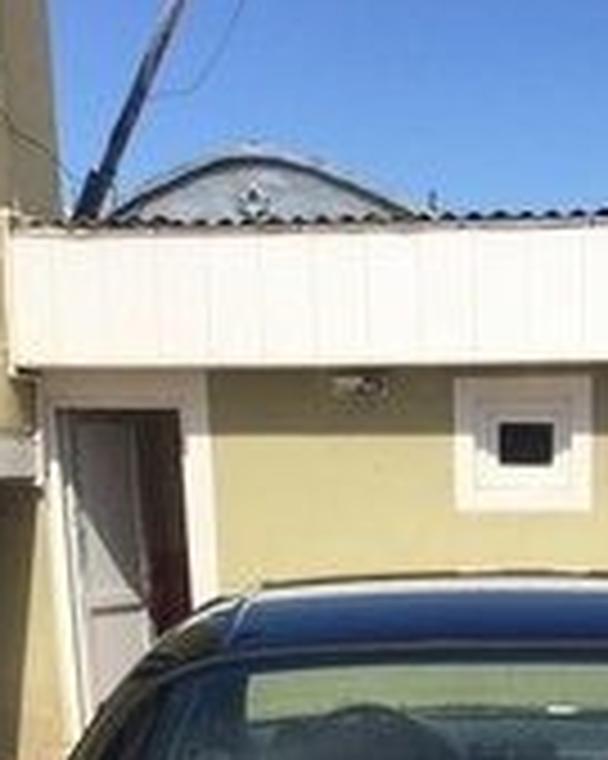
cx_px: 527
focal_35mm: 83
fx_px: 1869
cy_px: 1061
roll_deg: +0.2
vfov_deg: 20.5
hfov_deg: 18.2
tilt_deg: -17.5
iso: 32
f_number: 2.2
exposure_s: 1/2326
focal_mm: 4.15
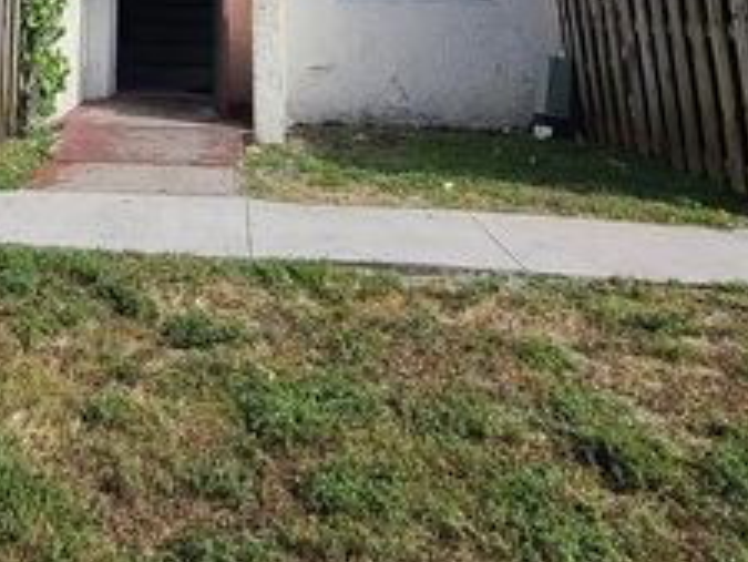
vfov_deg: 29.5
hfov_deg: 47.2
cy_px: -203
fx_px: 800
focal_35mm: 37
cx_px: 140
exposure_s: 1/1179
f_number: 2.2
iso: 64
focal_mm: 2.2
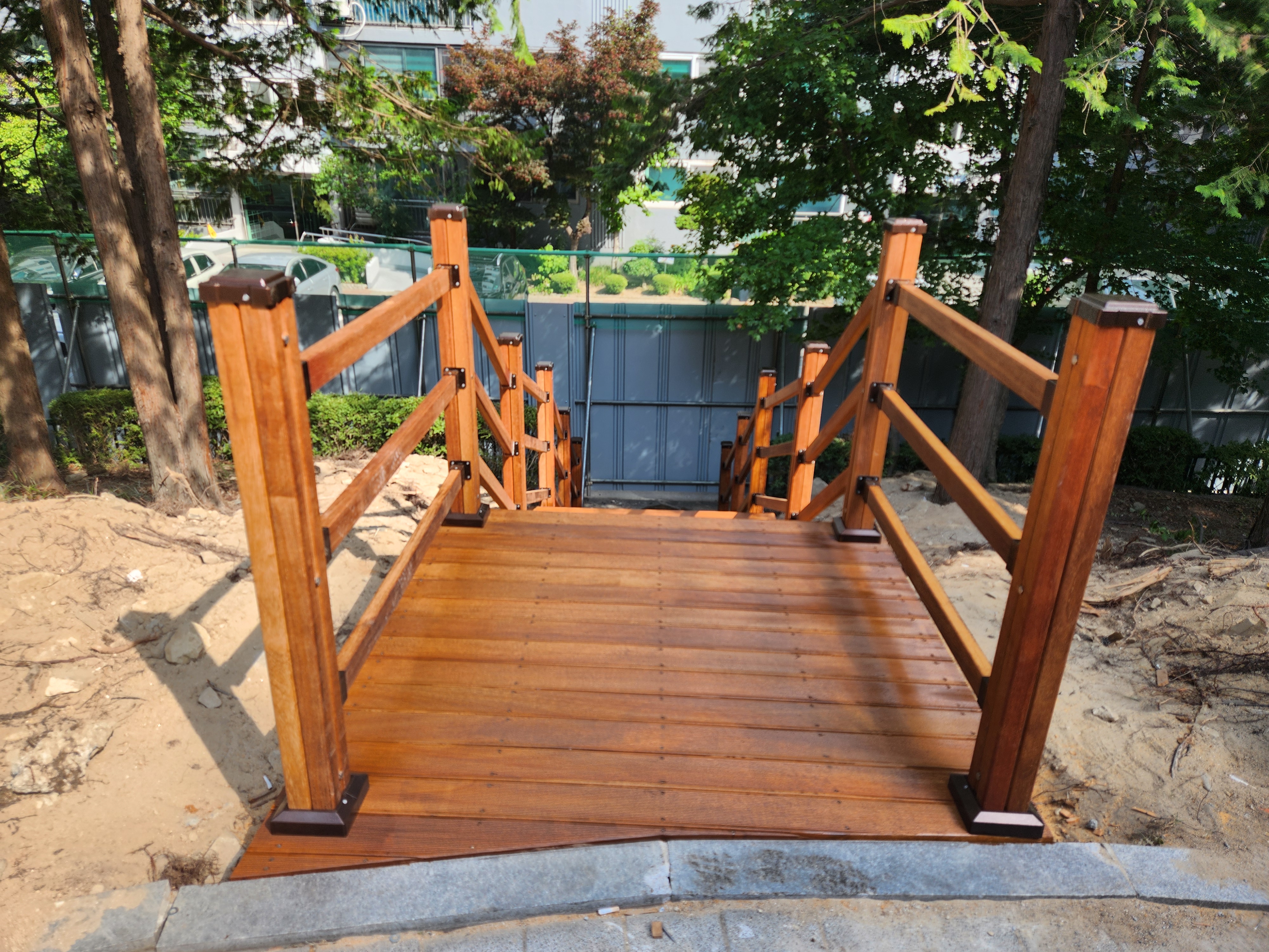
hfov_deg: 73.9
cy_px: 476
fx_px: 843
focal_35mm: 23
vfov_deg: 58.9
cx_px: 634
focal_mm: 5.4
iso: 20
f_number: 1.8
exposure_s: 1/431
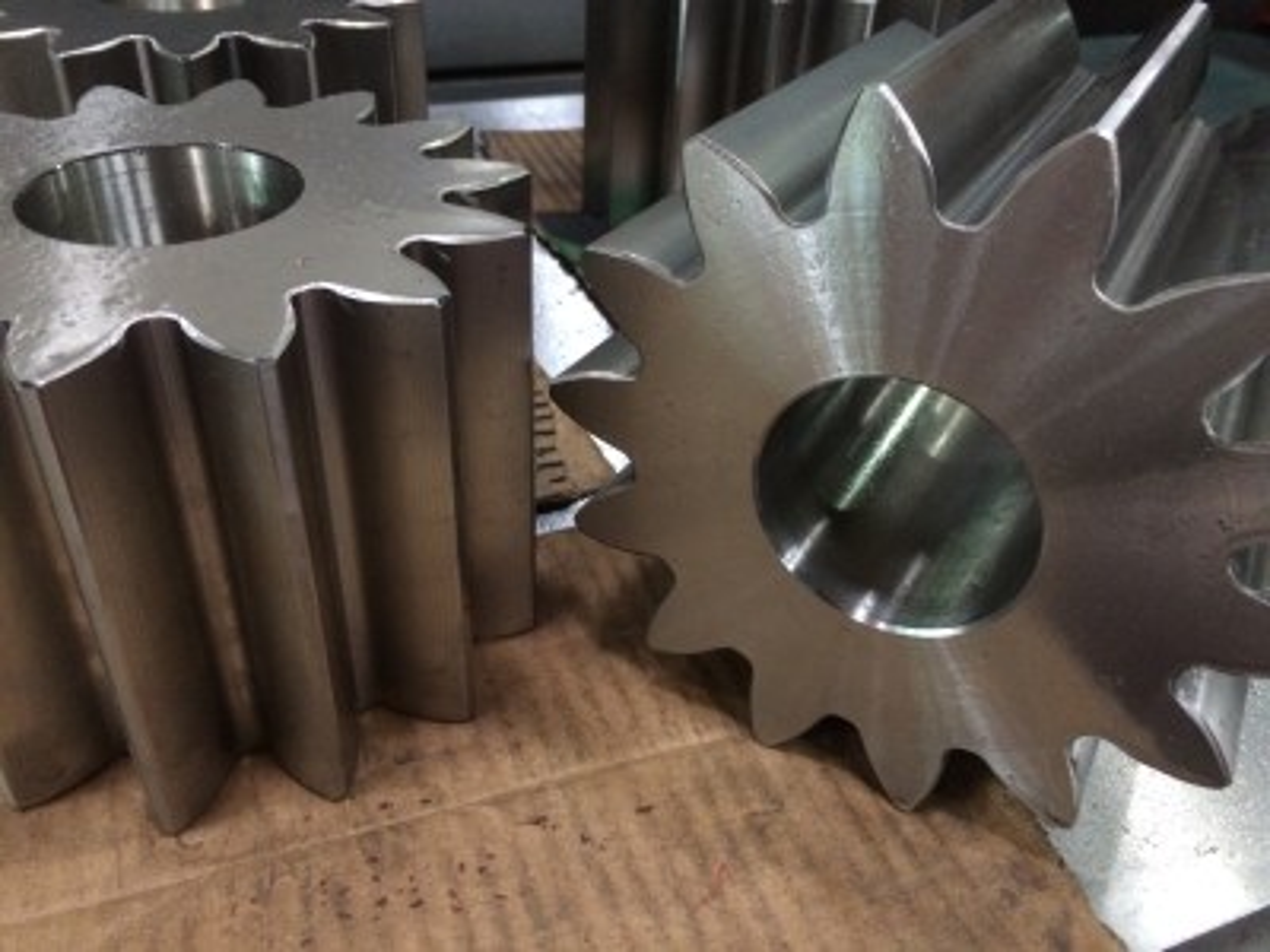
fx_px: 1064
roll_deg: -3.7
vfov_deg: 48.2
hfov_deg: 61.7
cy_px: 476
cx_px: 635
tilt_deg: -36.9
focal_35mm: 29
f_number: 2.2
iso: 400
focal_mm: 4.15
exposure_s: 1/17
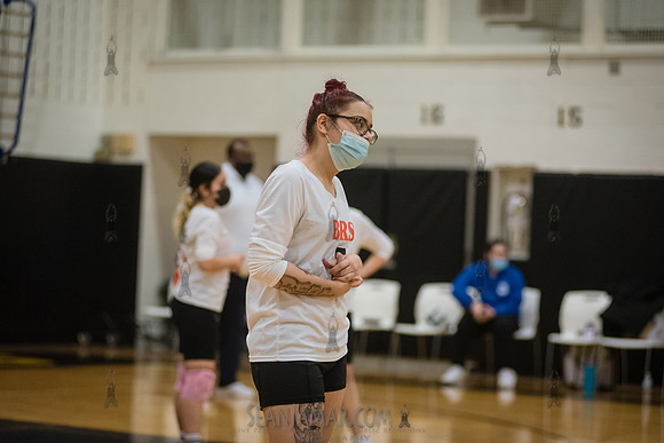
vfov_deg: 11.4
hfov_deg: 17.1
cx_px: 332
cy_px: 222
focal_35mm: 120
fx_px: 2214
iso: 5000
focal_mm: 120
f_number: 3.2
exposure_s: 1/400
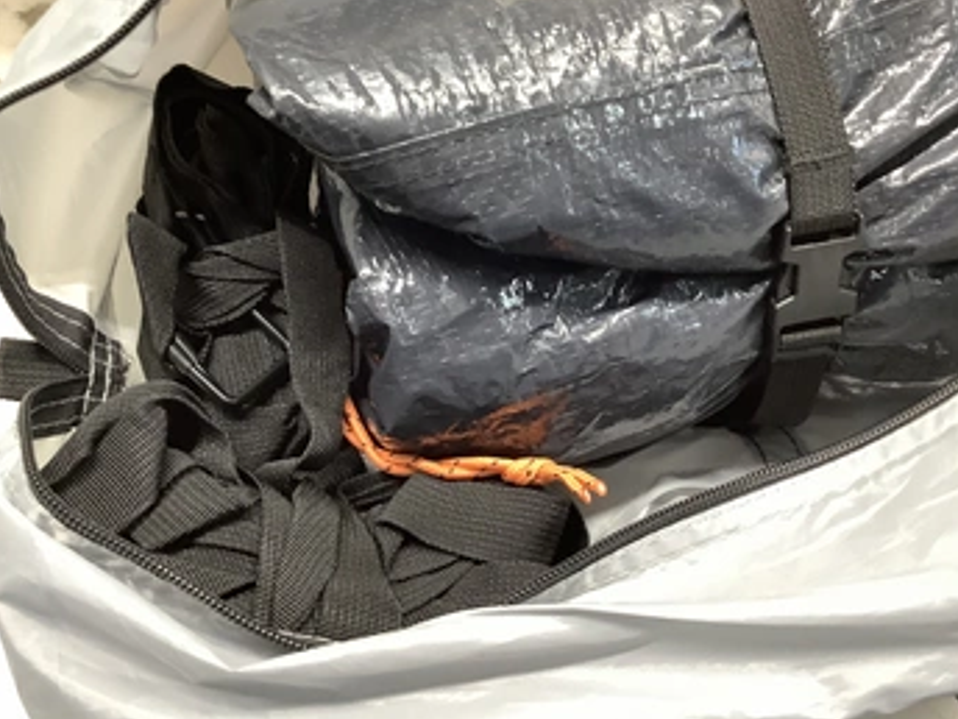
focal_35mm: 36
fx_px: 996
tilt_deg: -45.4
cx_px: 485
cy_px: 334
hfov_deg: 51.4
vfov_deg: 39.6
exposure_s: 1/60
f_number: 2.4
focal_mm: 3.3
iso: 200
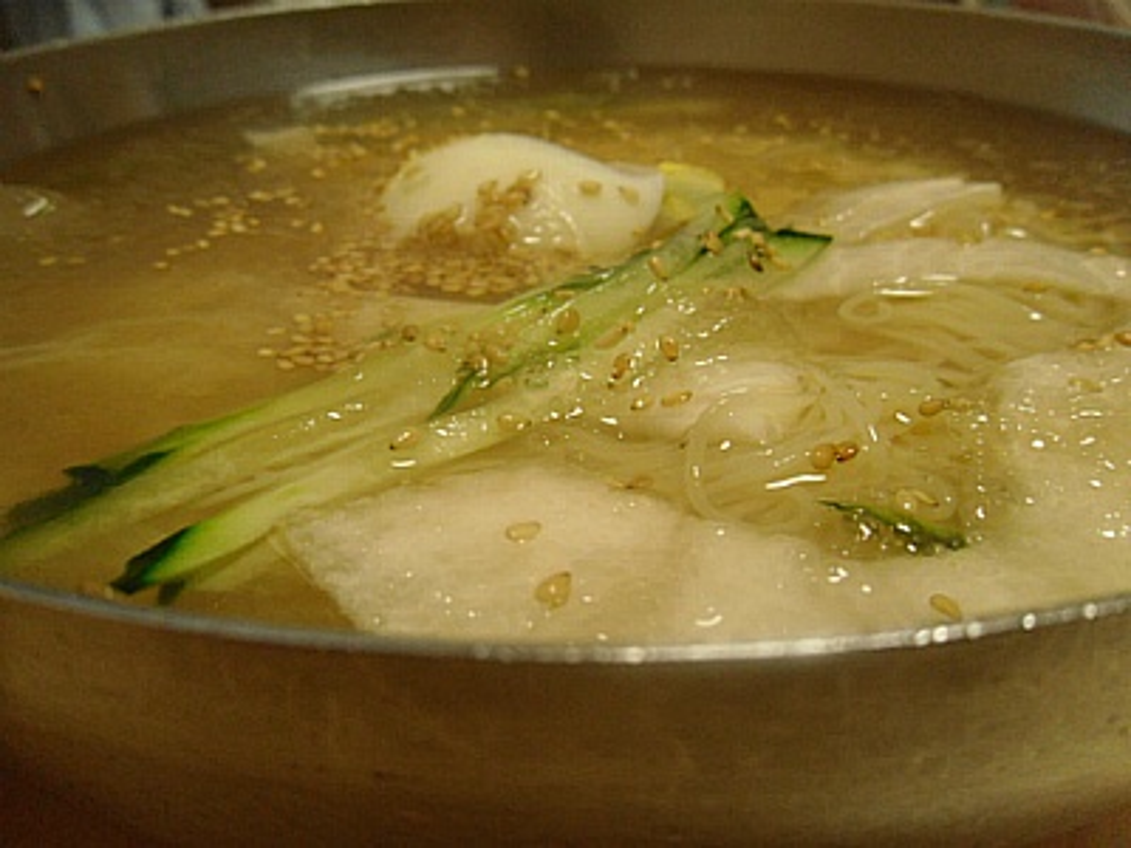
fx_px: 1144
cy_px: 424
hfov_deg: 52.6
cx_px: 566
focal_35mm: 35
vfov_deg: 40.7
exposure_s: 1/30
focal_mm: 6.3
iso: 400
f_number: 3.5
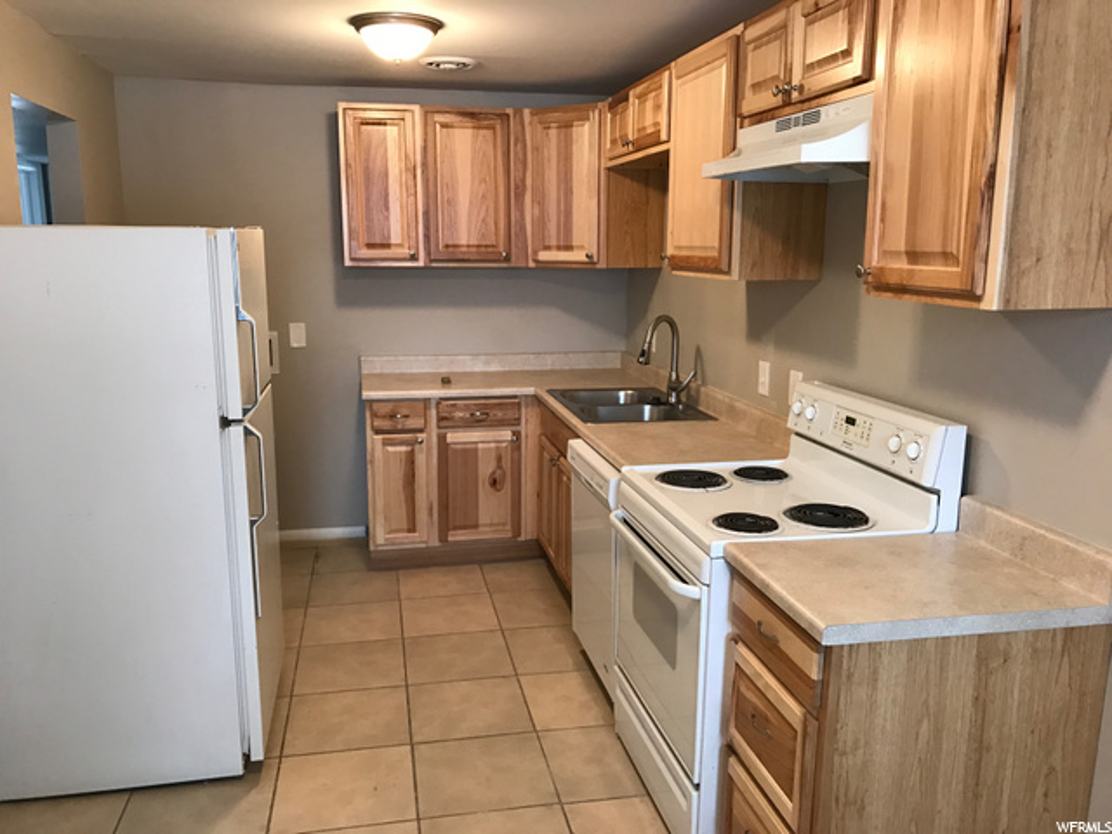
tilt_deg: -10.6
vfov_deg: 49.7
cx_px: 556
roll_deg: +0.7
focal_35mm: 28
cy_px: 417
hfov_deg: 63.4
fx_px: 899
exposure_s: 1/20
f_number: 1.8
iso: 40
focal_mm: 3.99
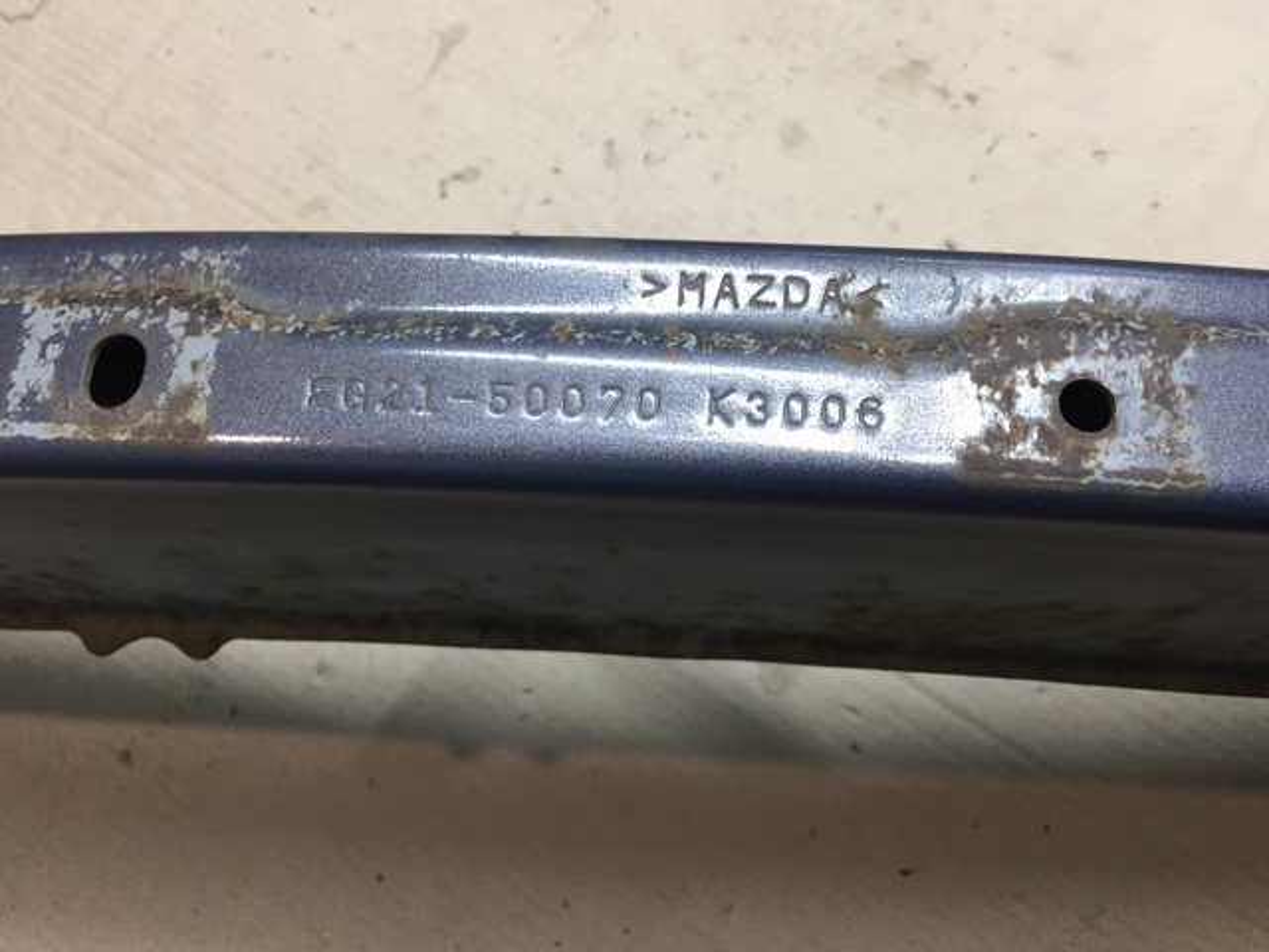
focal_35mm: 29
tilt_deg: -72.3
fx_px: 1063
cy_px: 476
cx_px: 634
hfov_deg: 61.7
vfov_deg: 48.2
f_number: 2.2
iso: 64
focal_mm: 4.15
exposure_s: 1/33
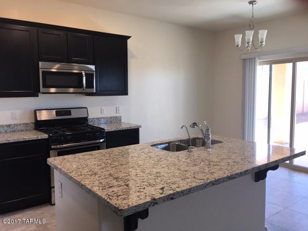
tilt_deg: -4.1
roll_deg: -0.1
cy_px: 116
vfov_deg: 48.2
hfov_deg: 61.7
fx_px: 258
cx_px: 154
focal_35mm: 29
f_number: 2.2
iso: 32
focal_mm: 4.15
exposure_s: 1/30
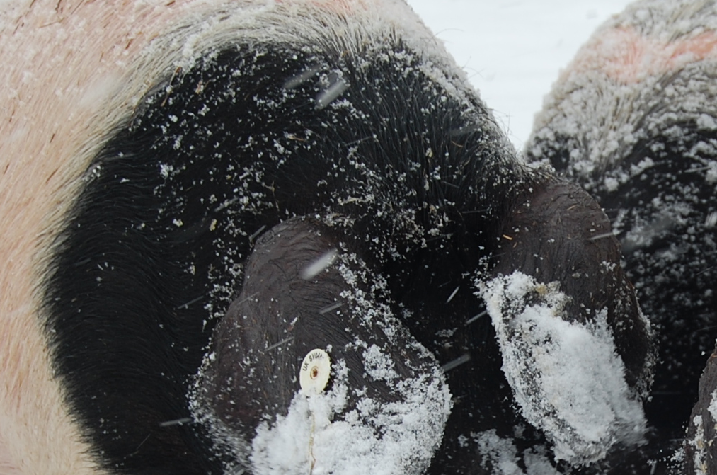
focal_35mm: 127
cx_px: 648
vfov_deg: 10.7
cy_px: 470
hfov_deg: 16.0
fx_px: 2524
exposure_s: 1/125
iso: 200
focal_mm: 38
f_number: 5.6
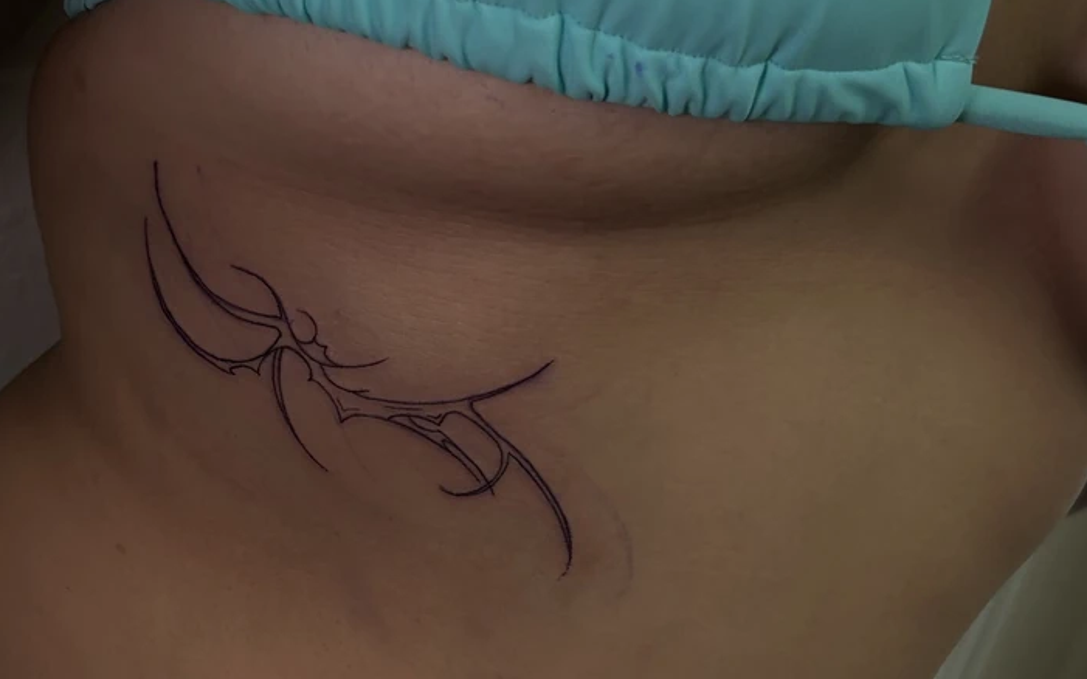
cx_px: 373
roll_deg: -18.4
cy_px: 366
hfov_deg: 34.3
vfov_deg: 22.0
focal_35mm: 59
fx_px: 1748
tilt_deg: -14.3
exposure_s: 1/120
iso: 64
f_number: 1.5
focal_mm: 5.7
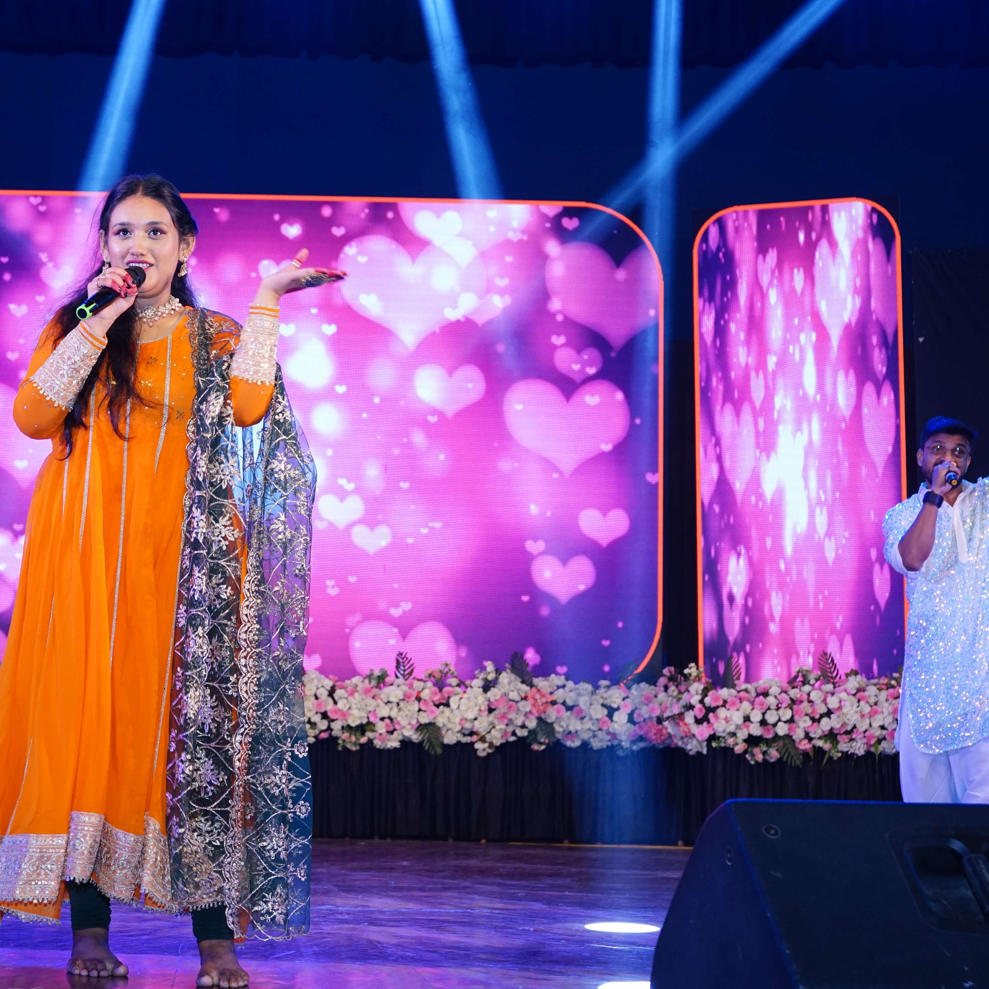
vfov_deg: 27.3
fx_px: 2036
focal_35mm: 63
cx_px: 264
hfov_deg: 27.0
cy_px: 497
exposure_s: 1/200
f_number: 6.3
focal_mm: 49
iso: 1250
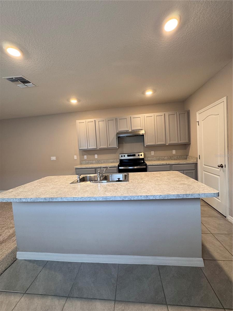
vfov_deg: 102.1
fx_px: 126
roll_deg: +3.7
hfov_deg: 85.7
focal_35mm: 14
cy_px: 156
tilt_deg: -3.0
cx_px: 116
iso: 160
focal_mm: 2.22
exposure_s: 1/60
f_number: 2.2
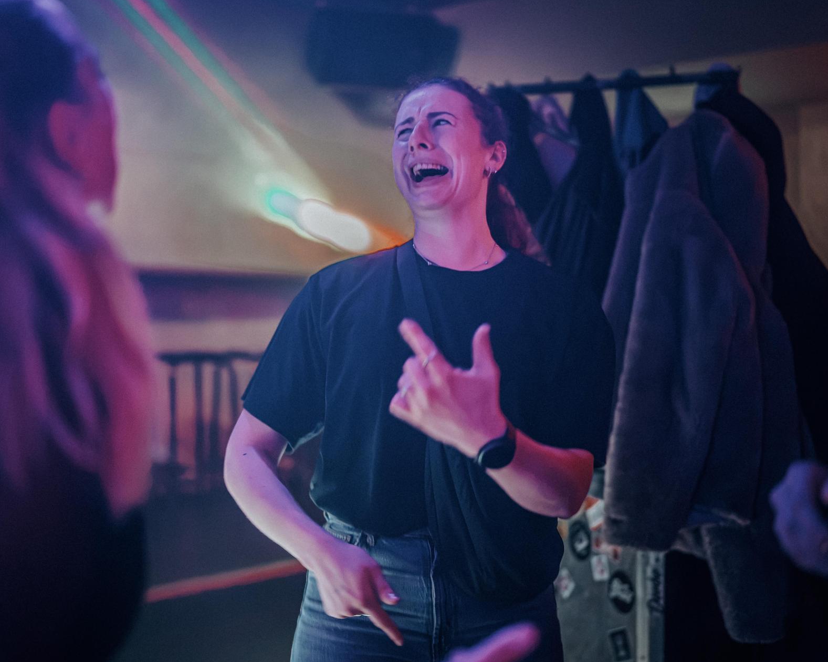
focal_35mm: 40
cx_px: 328
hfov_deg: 45.5
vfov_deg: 37.3
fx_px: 980
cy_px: 333
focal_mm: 35
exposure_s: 1/60
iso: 6400
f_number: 1.2
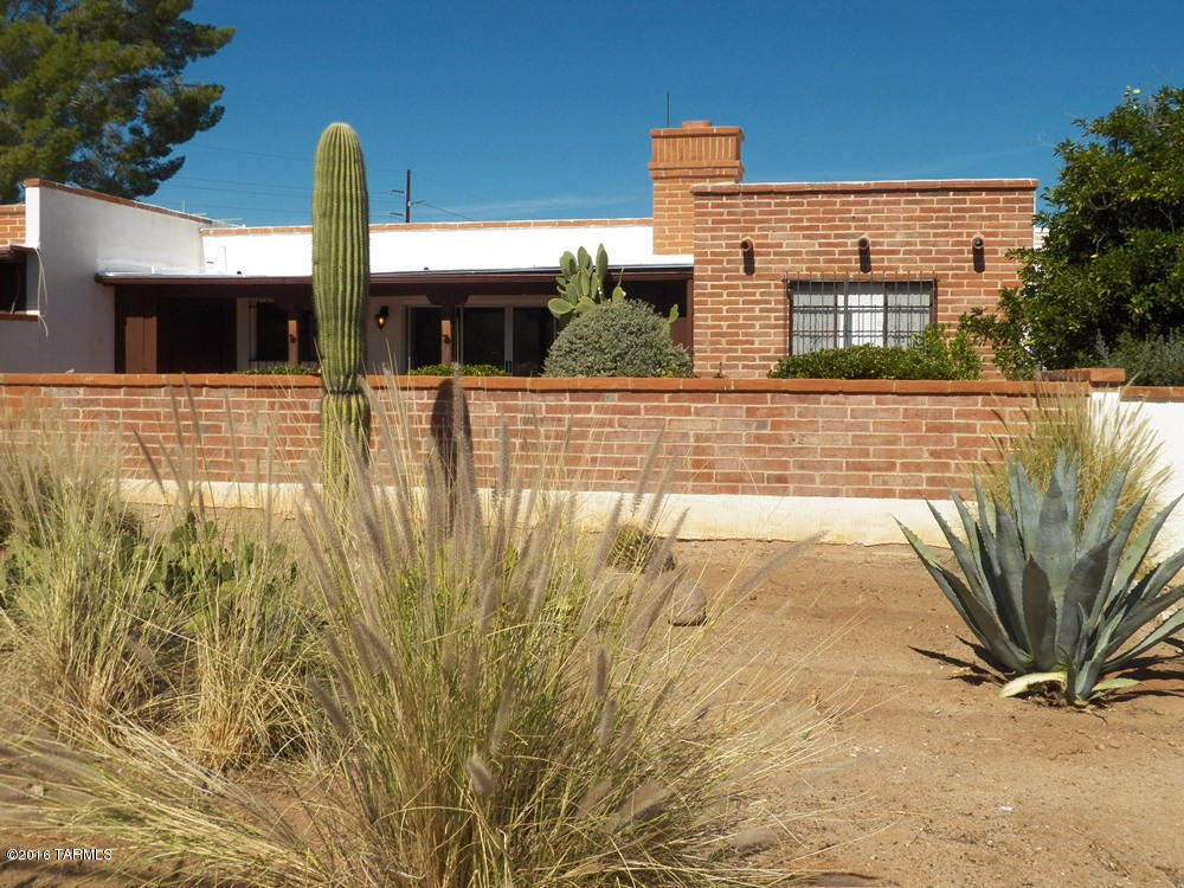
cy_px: 444
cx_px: 592
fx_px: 1368
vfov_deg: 36.0
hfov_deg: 46.8
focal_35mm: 40
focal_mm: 7.1
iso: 125
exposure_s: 1/1250
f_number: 5.6
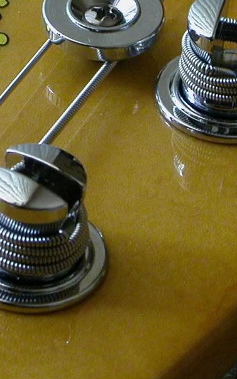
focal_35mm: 248
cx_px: 122
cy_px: 144
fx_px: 2562
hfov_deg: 5.3
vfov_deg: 8.5
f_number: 4.8
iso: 400
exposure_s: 1/4.8
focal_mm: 16.8
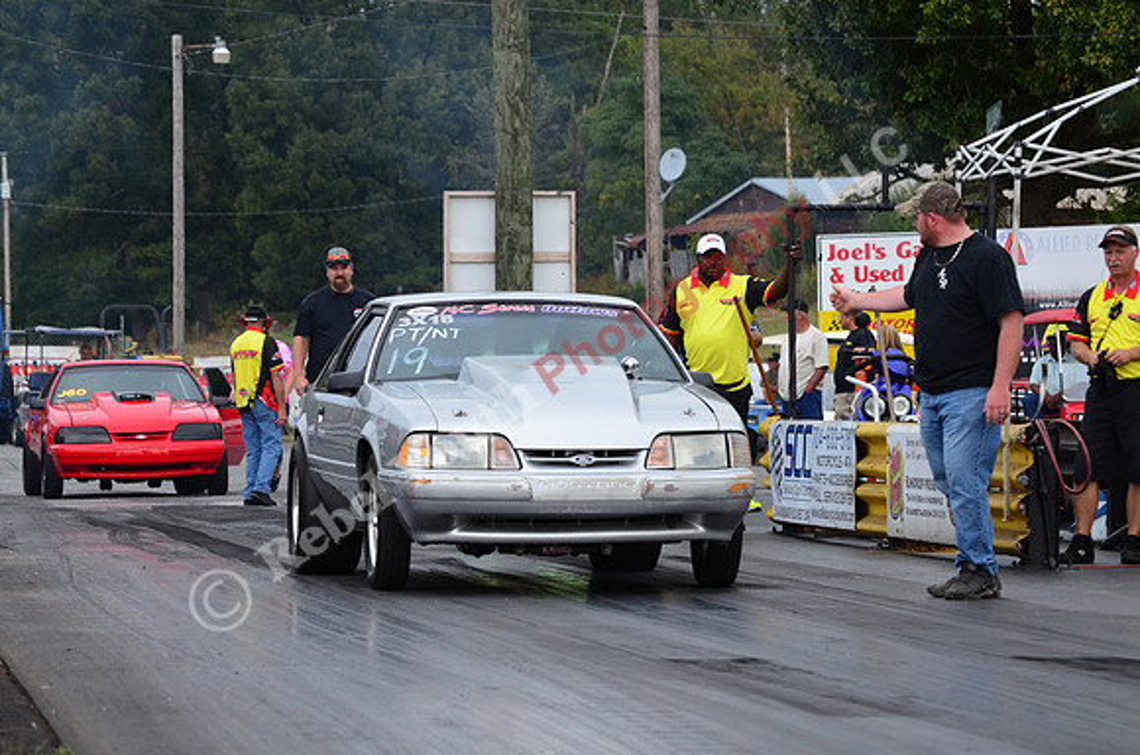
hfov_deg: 11.0
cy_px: 378
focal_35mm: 188
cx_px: 570
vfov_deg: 7.3
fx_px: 5924
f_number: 8
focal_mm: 125
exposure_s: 1/1000
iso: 1000
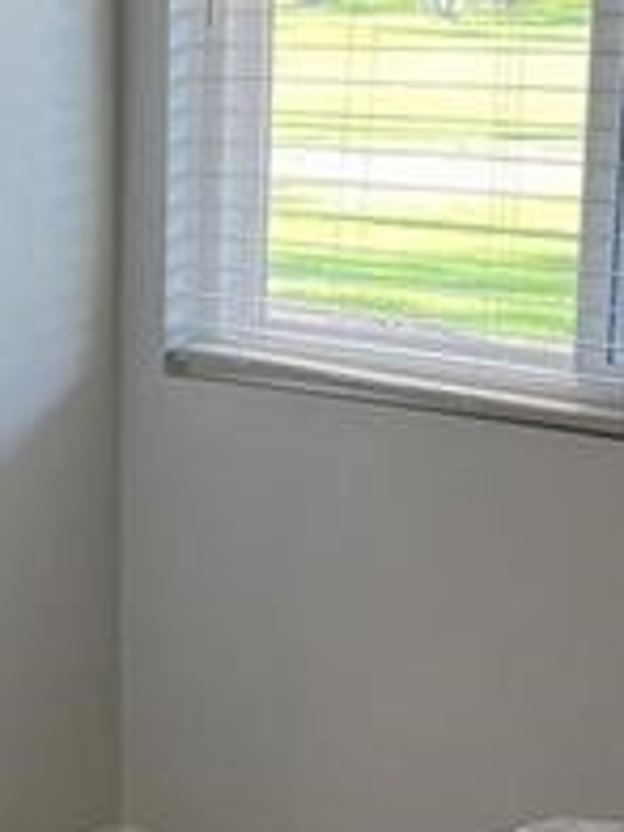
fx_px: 2452
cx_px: -34
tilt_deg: -12.9
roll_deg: +1.5
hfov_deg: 14.2
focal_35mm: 102
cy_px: 637
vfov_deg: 19.1
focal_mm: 5.1
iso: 125
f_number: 1.6
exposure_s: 1/120
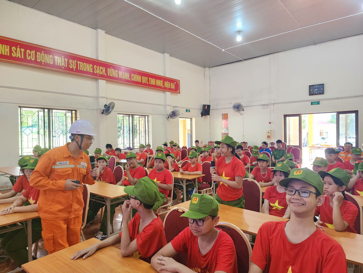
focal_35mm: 23
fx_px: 241
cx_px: 182
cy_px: 136
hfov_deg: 73.9
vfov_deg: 58.9
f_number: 1.8
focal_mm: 6.4
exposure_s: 1/100
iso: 640
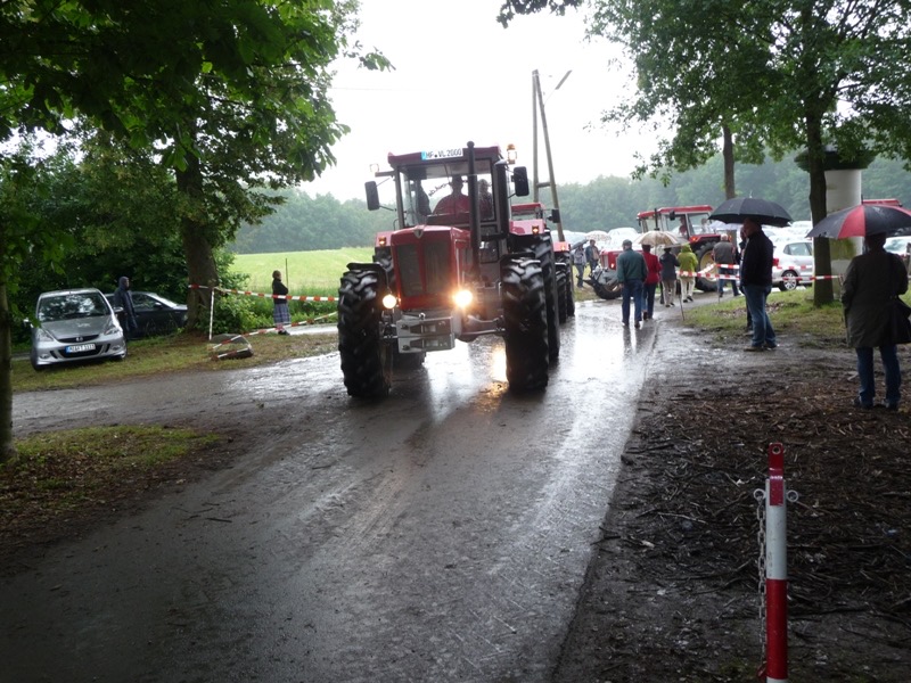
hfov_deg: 54.0
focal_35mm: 34
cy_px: 342
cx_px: 456
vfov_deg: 41.8
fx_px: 895
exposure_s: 1/40
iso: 100
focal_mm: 5.6
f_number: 3.6
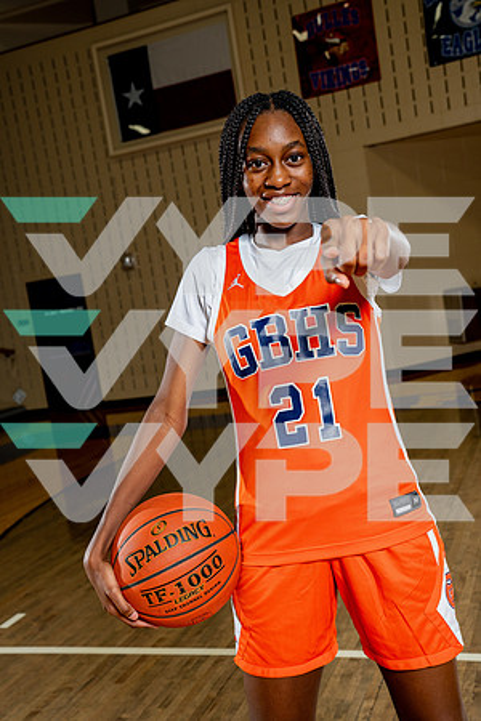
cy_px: 360
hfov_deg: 33.4
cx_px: 240
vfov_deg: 48.5
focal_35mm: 40
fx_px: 802
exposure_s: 1/250
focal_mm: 40
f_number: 5.6
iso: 400
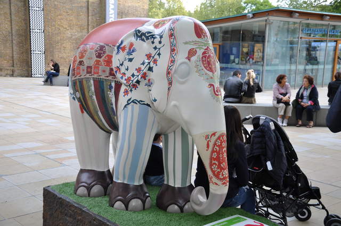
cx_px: 170
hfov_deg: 43.7
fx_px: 426
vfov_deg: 29.8
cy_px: 113
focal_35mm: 45
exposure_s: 1/60
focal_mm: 30
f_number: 4.2
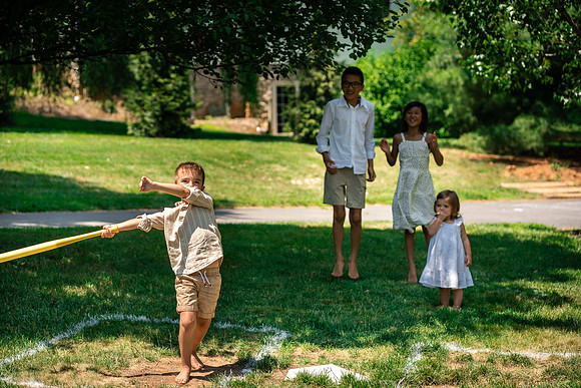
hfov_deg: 23.9
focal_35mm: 85
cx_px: 290
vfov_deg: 16.1
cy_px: 194
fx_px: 1372
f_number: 3.5
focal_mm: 85
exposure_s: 1/2500
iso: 320
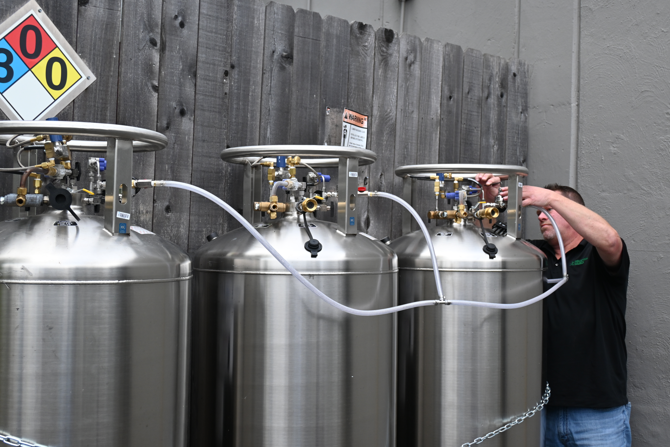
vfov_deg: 29.4
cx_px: 335
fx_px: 851
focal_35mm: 46
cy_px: 224
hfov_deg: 43.0
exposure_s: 1/250
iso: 400
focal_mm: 30.5
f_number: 4.8
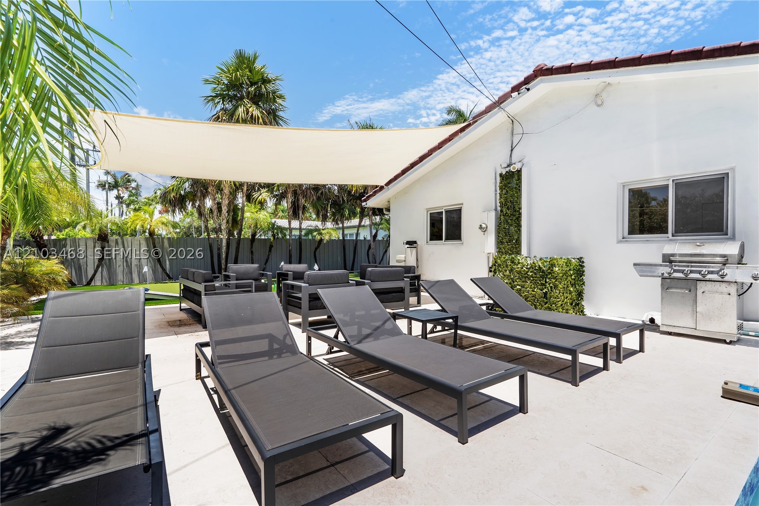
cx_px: 380
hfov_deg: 96.7
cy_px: 253
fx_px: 337
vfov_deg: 73.7
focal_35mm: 16
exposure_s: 1/80
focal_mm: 16
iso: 250
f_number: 14
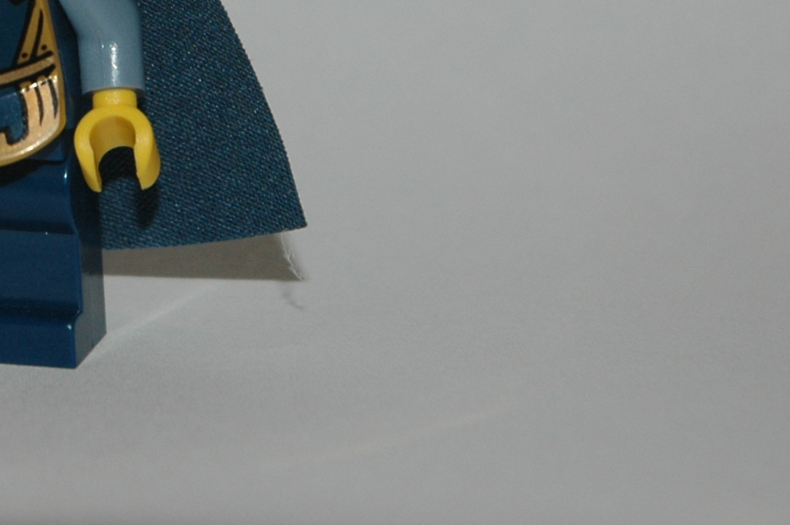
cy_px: -218
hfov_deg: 8.3
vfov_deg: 5.5
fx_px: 5403
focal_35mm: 246
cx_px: -19
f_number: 5.6
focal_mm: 55
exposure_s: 1/60
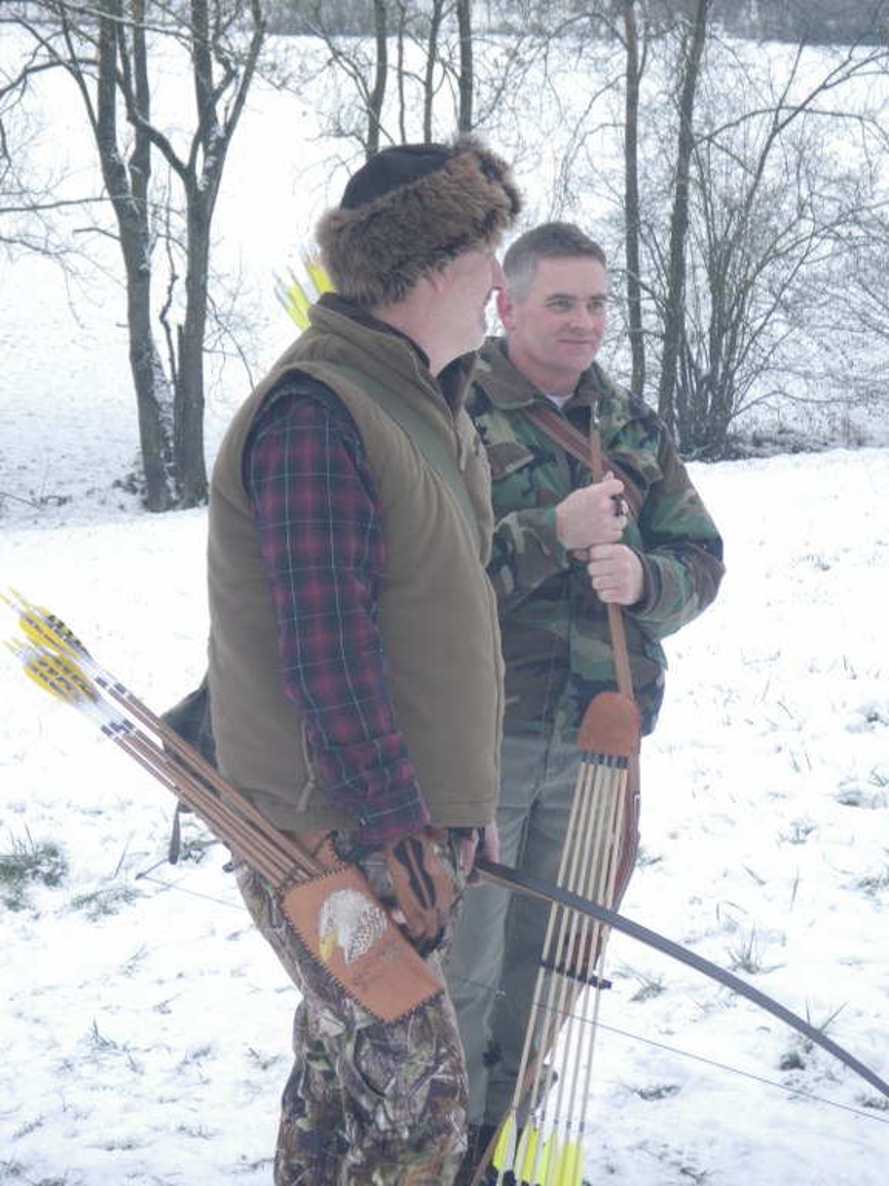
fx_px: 2637
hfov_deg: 19.1
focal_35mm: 77
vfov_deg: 25.3
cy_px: 593
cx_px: 444
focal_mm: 13.7
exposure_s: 1/100
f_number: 4.8
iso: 64
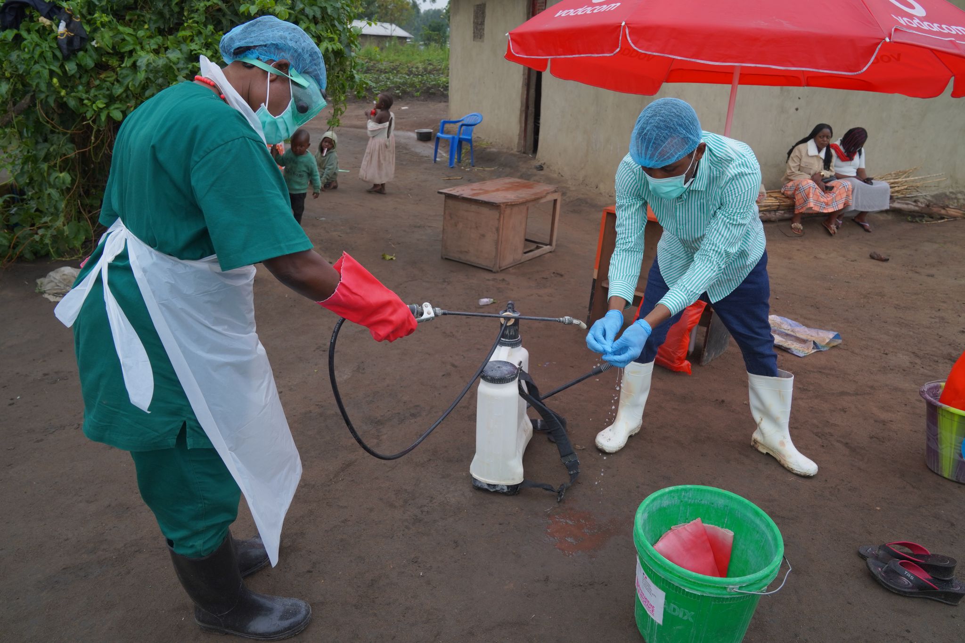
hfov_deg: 73.7
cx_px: 482
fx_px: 643
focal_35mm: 24
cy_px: 322
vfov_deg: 53.1
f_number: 6.3
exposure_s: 1/640
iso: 500
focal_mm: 24
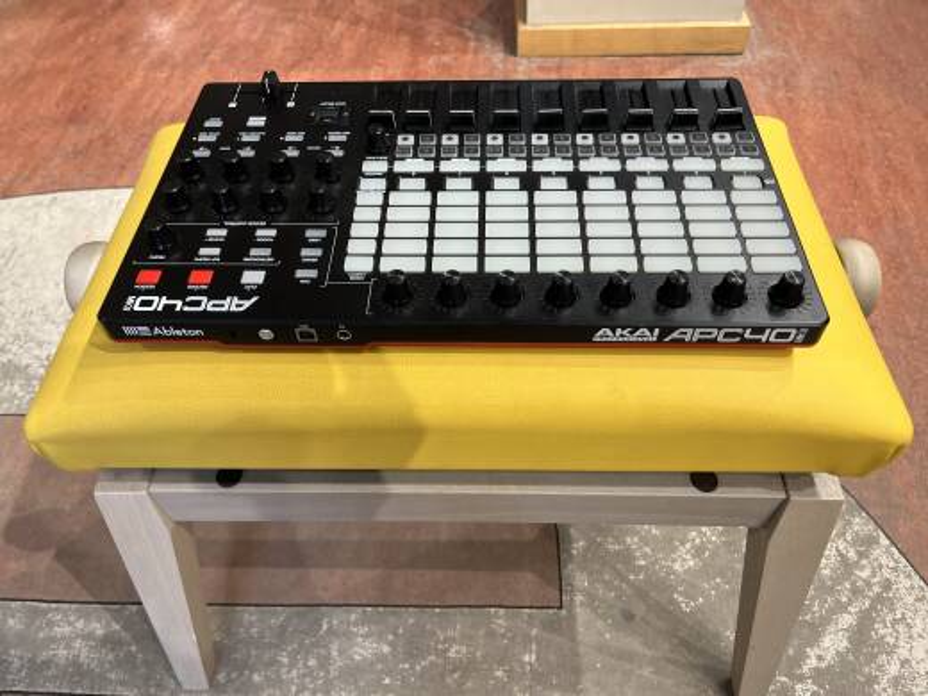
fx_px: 697
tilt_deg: -52.4
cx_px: 464
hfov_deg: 67.3
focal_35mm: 26
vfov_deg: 53.1
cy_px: 348
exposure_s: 1/120
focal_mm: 5.1
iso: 125
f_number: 1.6
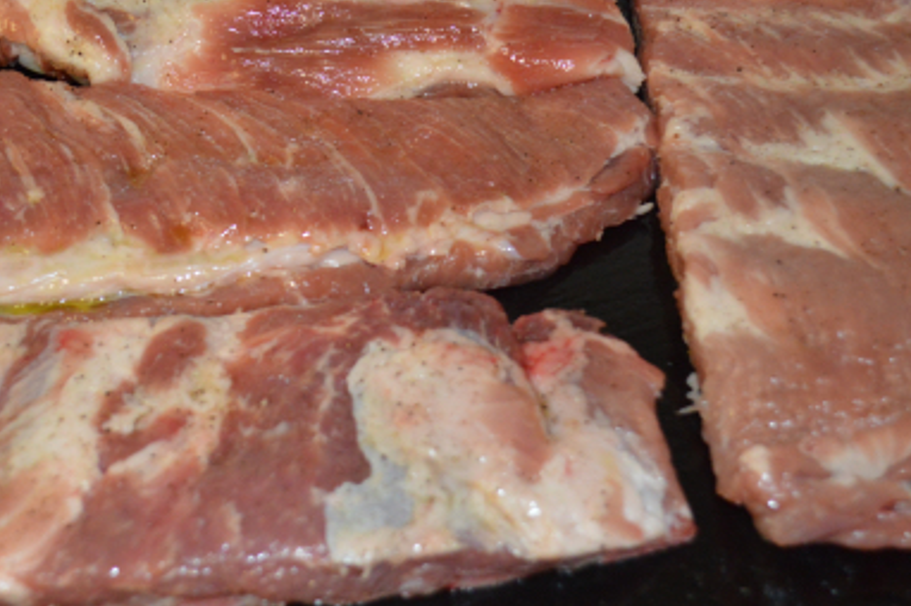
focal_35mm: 66
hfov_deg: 30.4
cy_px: 256
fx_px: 1669
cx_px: 343
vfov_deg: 20.6
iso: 2000
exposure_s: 1/60
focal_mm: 28
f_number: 4.5
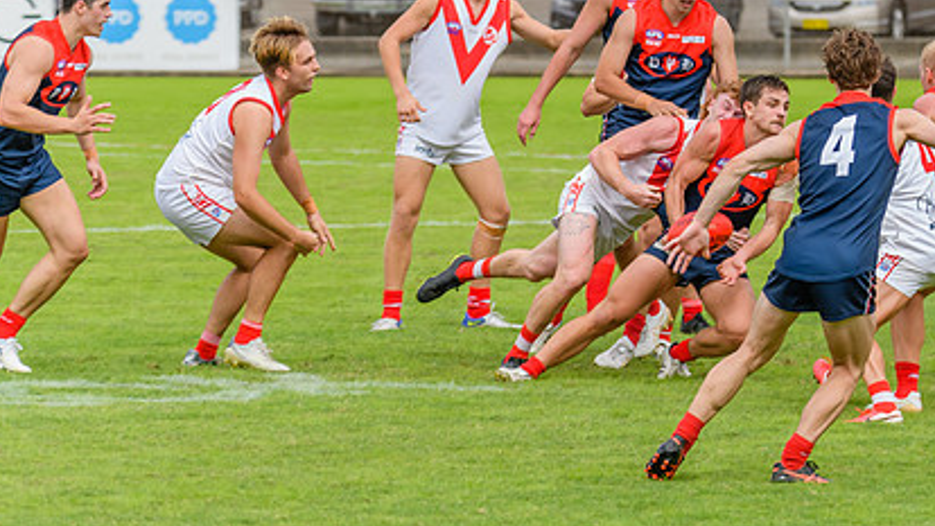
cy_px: 174
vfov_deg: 3.1
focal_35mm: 394
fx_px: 9769
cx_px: 712
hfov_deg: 5.5
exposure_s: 1/1600
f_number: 8
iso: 800
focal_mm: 220
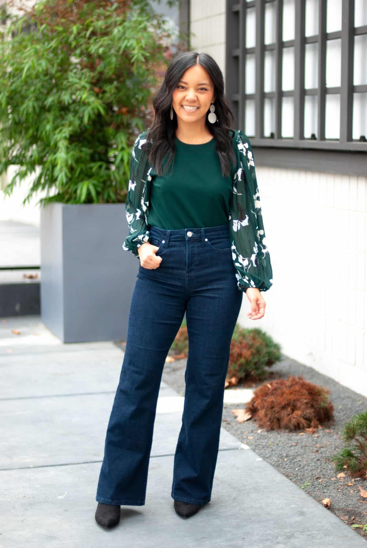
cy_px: 274
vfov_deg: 27.0
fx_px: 1144
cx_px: 184
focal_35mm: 75
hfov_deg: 18.2
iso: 140
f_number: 1.4
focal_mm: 50
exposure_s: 1/400
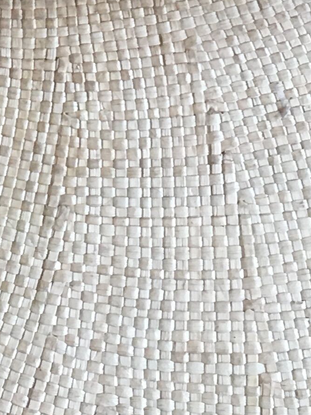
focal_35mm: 131
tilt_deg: -67.5
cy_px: -271
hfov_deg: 11.0
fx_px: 1570
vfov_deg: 13.8
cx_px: -107
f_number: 2.2
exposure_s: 1/33
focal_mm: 4.15
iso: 100
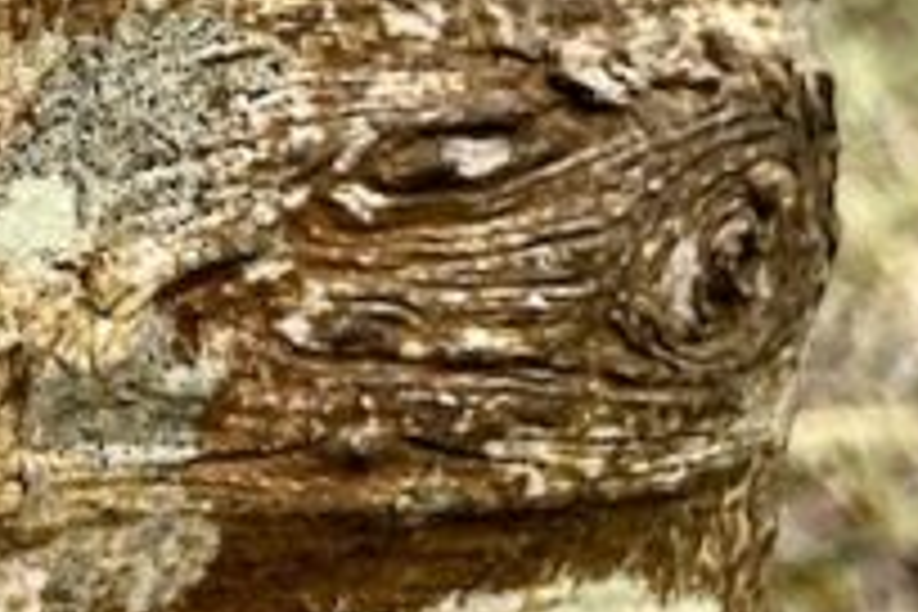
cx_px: -1184
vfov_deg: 9.6
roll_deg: -1.2
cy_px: -486
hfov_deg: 12.4
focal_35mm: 136
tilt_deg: -2.6
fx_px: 3468
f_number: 1.6
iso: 50
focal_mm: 5.1
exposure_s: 1/467
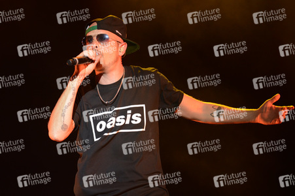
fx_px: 1024
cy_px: 98
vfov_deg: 11.0
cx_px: 148
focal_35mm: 125
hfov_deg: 16.4
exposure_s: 1/320
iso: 3200
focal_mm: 125
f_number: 3.5
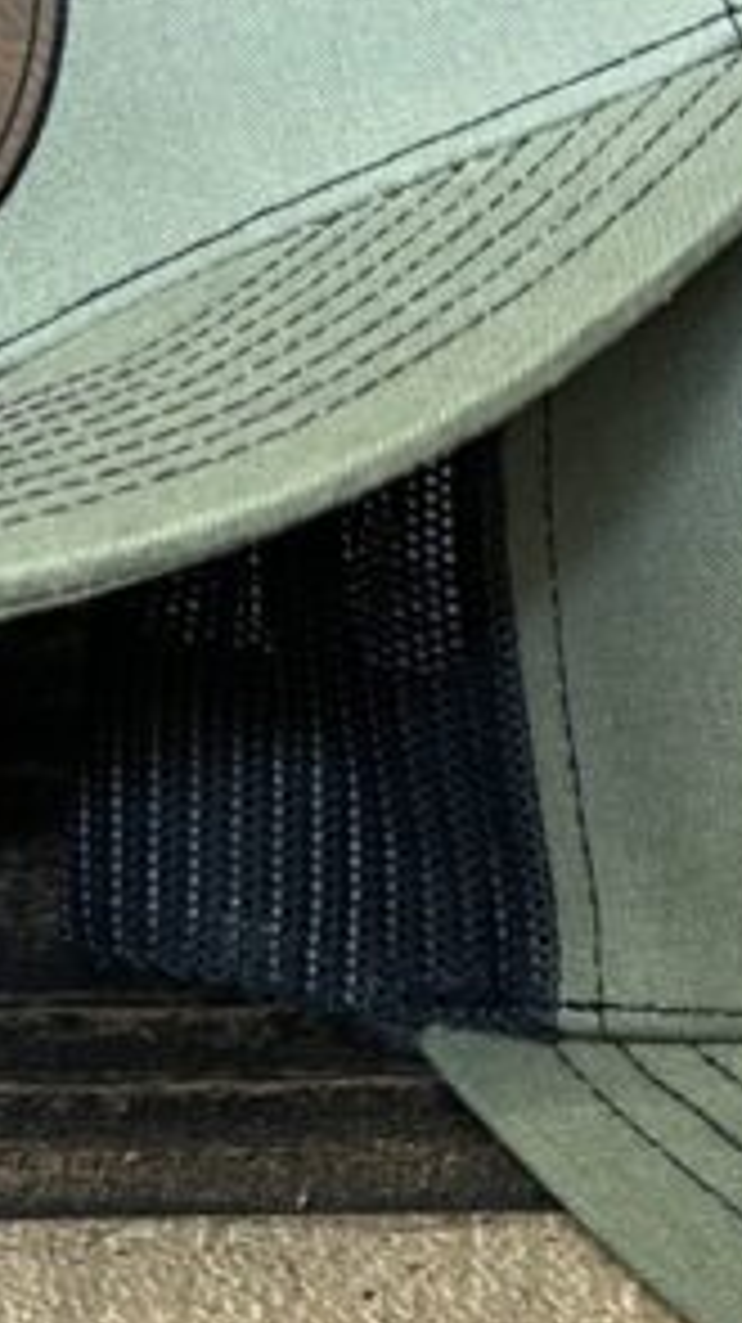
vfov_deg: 20.6
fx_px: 3644
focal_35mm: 104
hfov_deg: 11.5
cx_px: 760
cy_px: 670
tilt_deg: -27.4
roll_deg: -0.2
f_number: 1.5
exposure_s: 1/59
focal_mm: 5.7
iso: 160
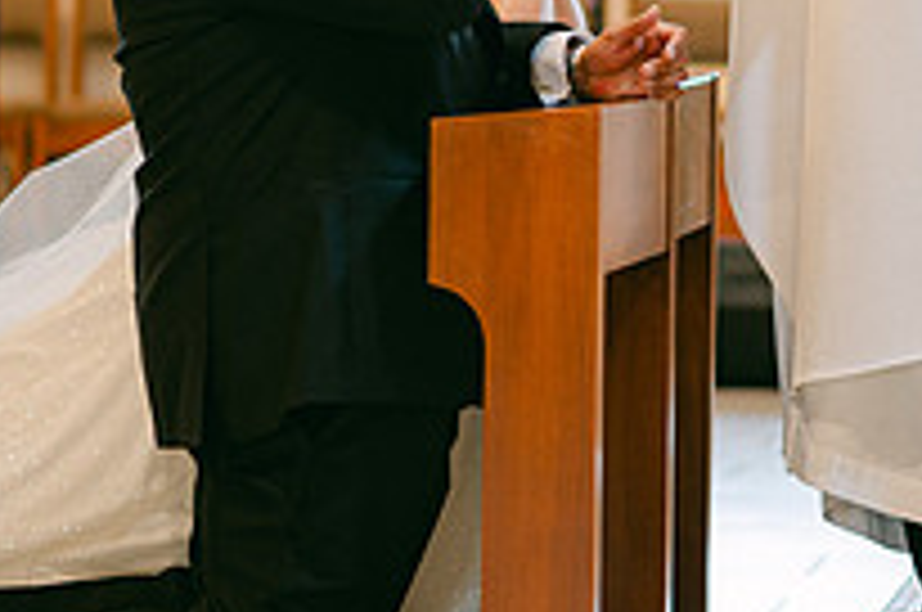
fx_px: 6163
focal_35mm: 241
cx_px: 612
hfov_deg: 8.6
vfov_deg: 5.7
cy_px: -81
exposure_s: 1/125
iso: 320
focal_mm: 85
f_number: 1.8
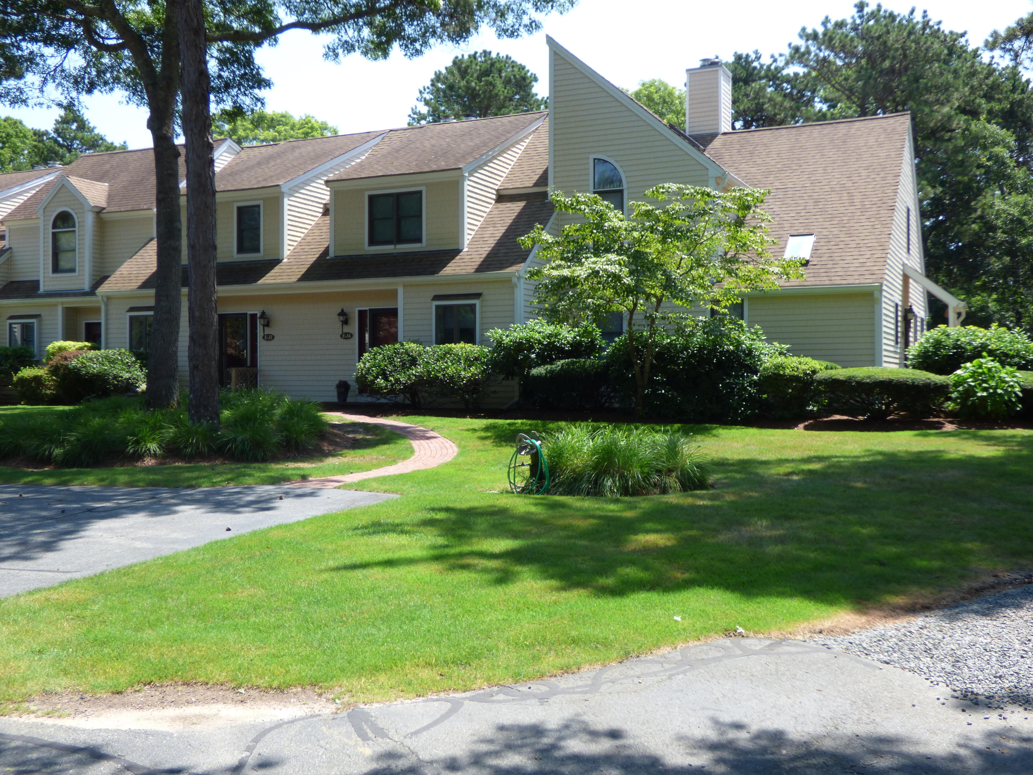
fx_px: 1074
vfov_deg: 39.7
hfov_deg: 51.4
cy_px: 388
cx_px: 516
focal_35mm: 36
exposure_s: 1/400
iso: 100
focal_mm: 6.18
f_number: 3.4
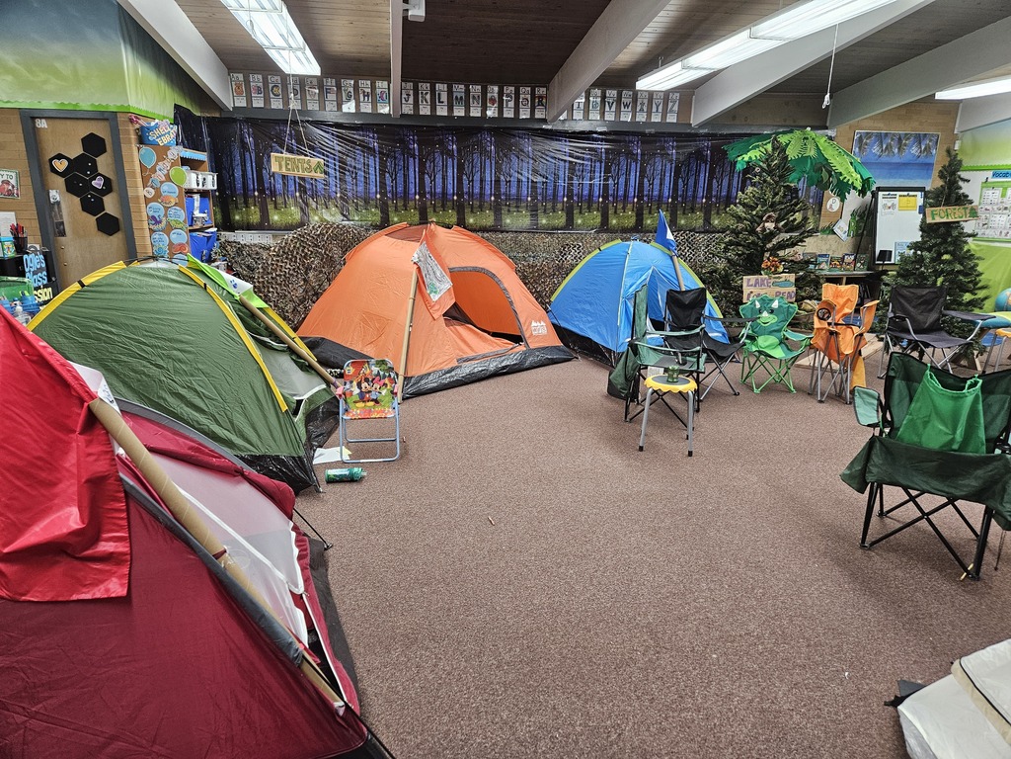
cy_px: 380
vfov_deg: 58.9
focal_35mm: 23
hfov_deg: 73.9
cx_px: 506
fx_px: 672
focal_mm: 5.4
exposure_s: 1/120
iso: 250
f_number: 1.8
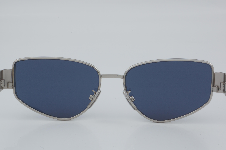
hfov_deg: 24.6
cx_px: 113
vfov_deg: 16.6
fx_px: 518
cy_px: 75
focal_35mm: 82
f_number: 32
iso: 100
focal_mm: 55
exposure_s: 1/4
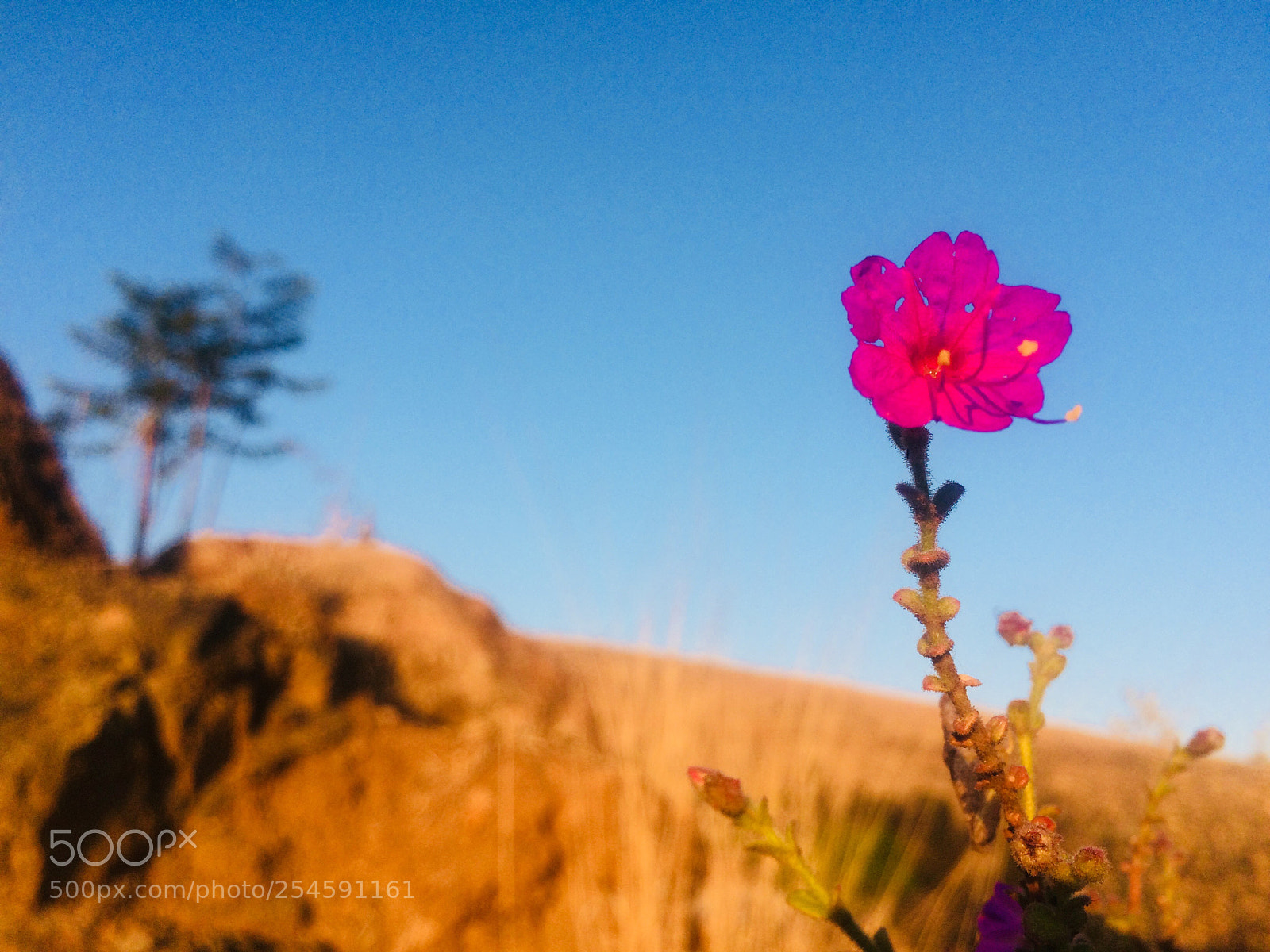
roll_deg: -1.8
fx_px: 1064
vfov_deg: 48.2
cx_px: 635
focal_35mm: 29
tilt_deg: +18.3
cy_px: 476
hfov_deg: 61.7
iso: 32
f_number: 2.2
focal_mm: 4.15
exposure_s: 1/1001
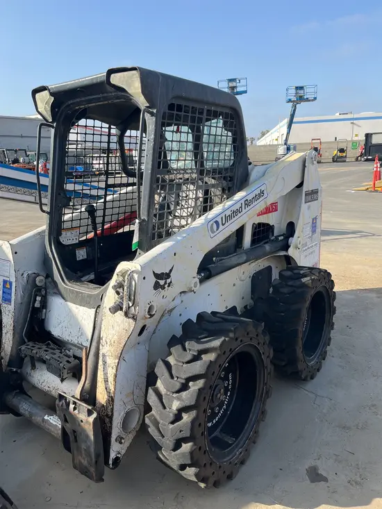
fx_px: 382
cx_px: 191
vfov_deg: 67.3
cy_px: 254
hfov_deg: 53.1
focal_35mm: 26
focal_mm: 5.1
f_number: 1.6
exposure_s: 1/1558
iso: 50
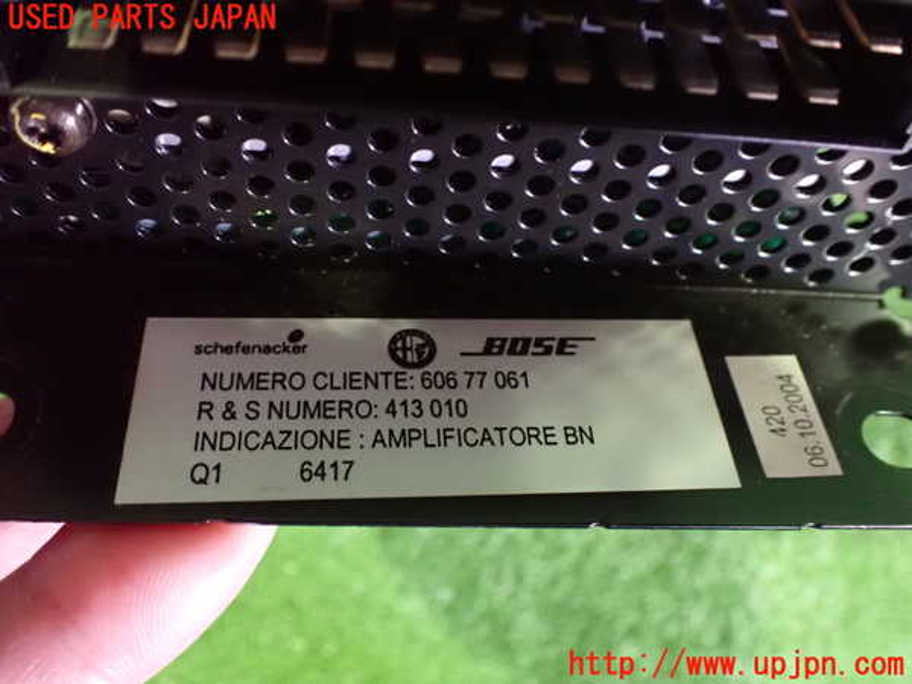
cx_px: 456
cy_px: 342
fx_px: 790
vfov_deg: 46.8
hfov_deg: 60.0
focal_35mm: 30
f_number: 2.3
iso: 1600
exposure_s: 1/25
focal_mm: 5.4
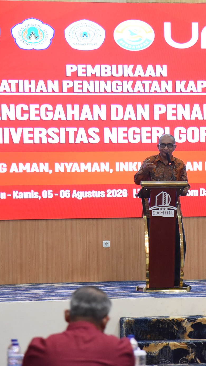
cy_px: 182
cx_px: 172
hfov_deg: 7.3
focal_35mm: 166
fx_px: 1612
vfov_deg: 13.0
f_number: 4
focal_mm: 105
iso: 6400
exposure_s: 1/200
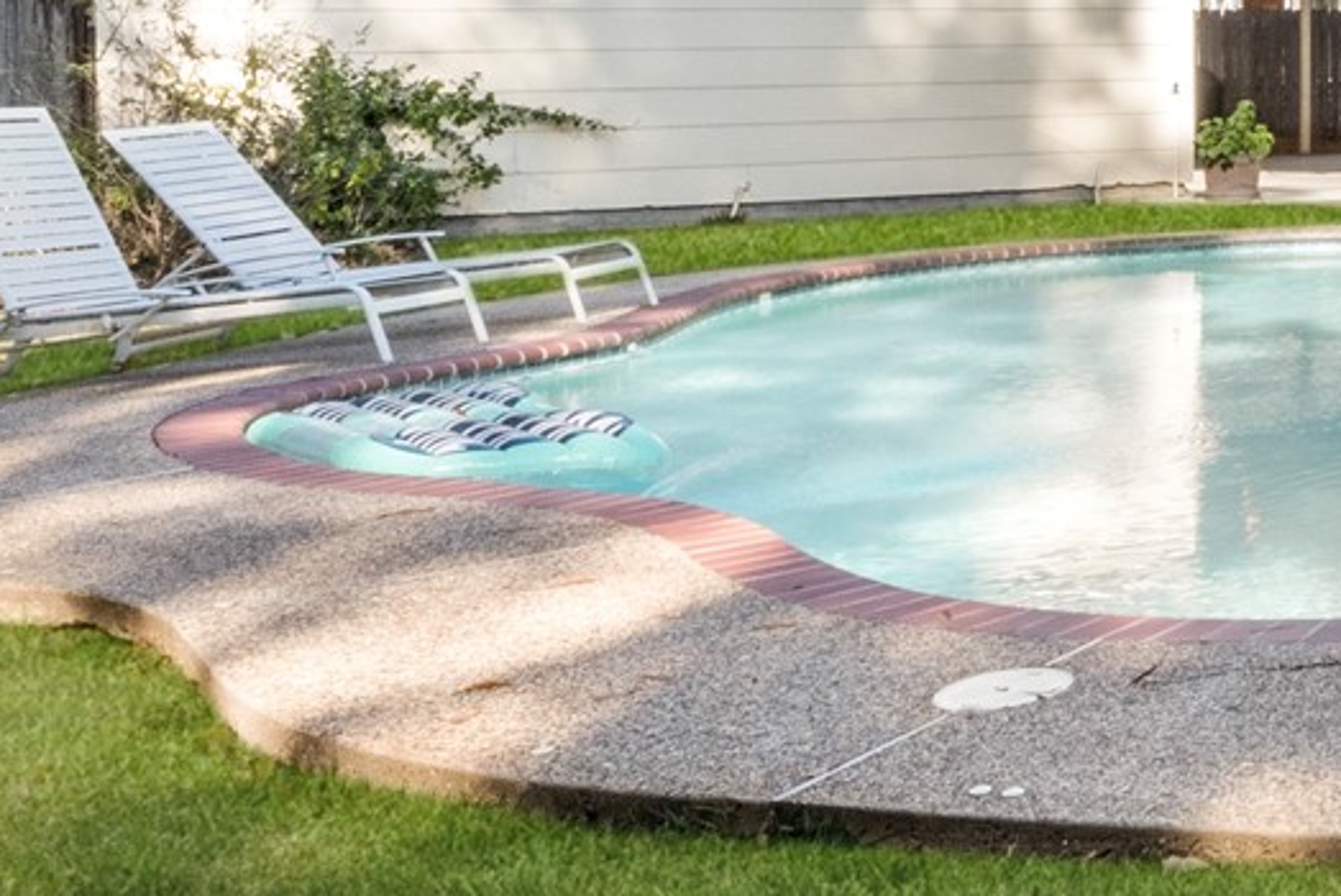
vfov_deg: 22.6
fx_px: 2162
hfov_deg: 24.9
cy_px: 31
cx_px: 2088
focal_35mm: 58
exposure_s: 1/40
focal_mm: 14
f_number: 9
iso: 800
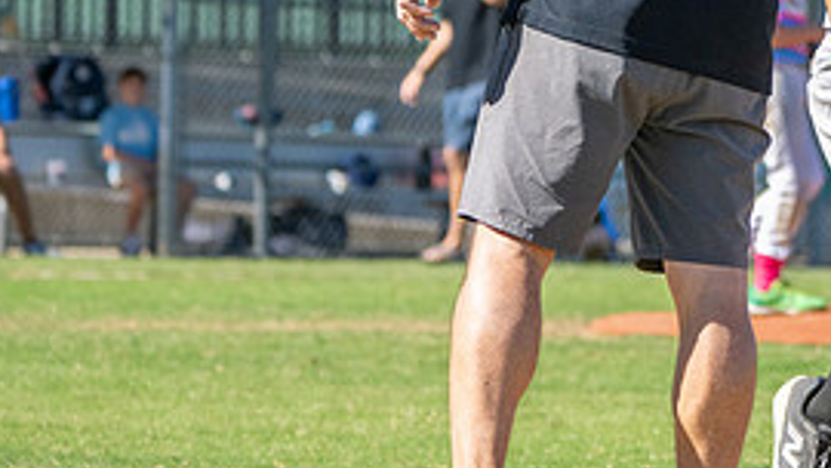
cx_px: 897
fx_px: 8397
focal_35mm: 381
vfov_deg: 3.2
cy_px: 51
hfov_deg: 5.6
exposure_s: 1/4000
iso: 1000
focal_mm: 154
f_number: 5
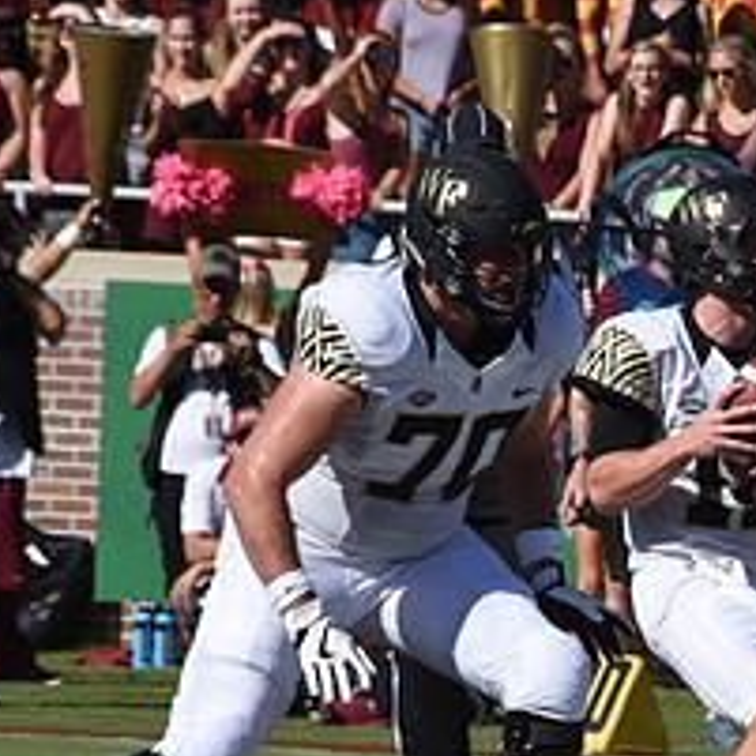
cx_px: 970
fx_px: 24215
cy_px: 596
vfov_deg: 1.8
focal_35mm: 980
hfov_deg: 1.8
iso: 800
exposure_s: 1/500
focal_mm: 400
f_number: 22
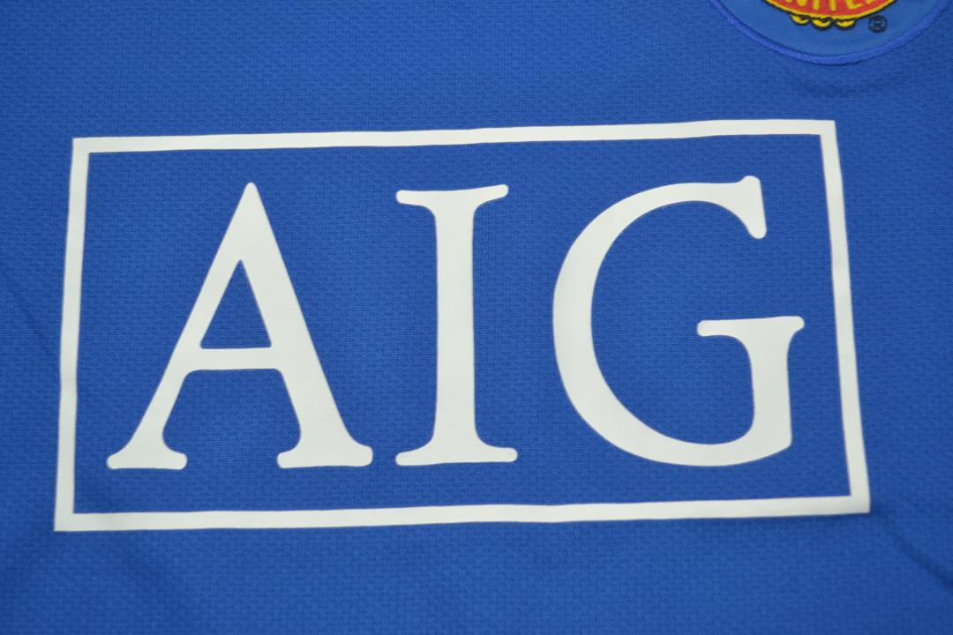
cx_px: 476
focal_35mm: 57
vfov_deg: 23.8
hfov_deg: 35.1
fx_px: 1509
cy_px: 318
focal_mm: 38
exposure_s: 1/60
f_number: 5
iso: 200
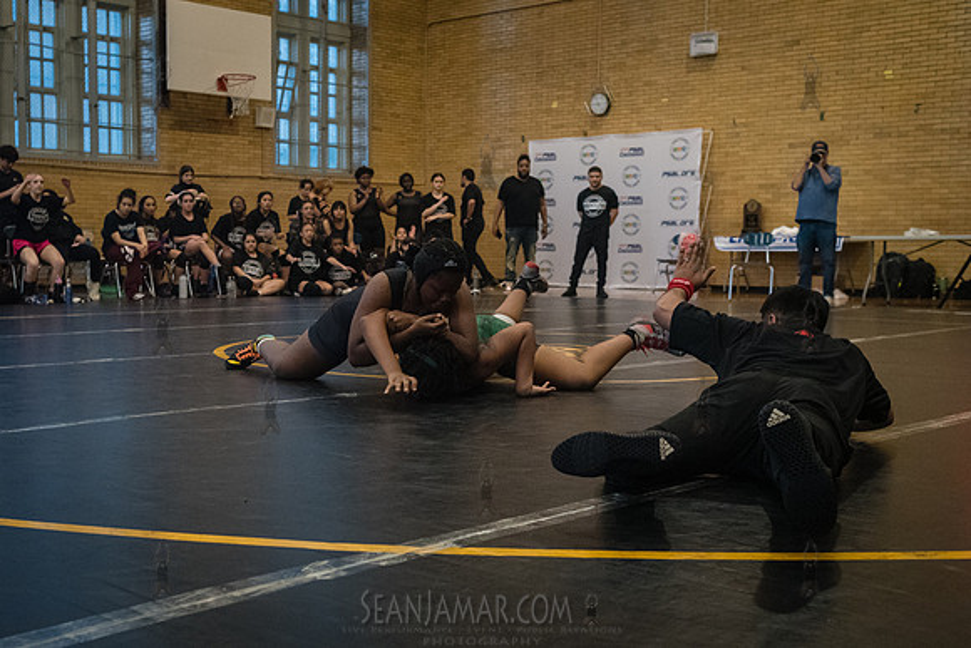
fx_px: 1206
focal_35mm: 45
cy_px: 342
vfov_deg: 30.1
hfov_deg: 43.5
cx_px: 368
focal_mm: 35
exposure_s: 1/400
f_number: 4
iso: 6400
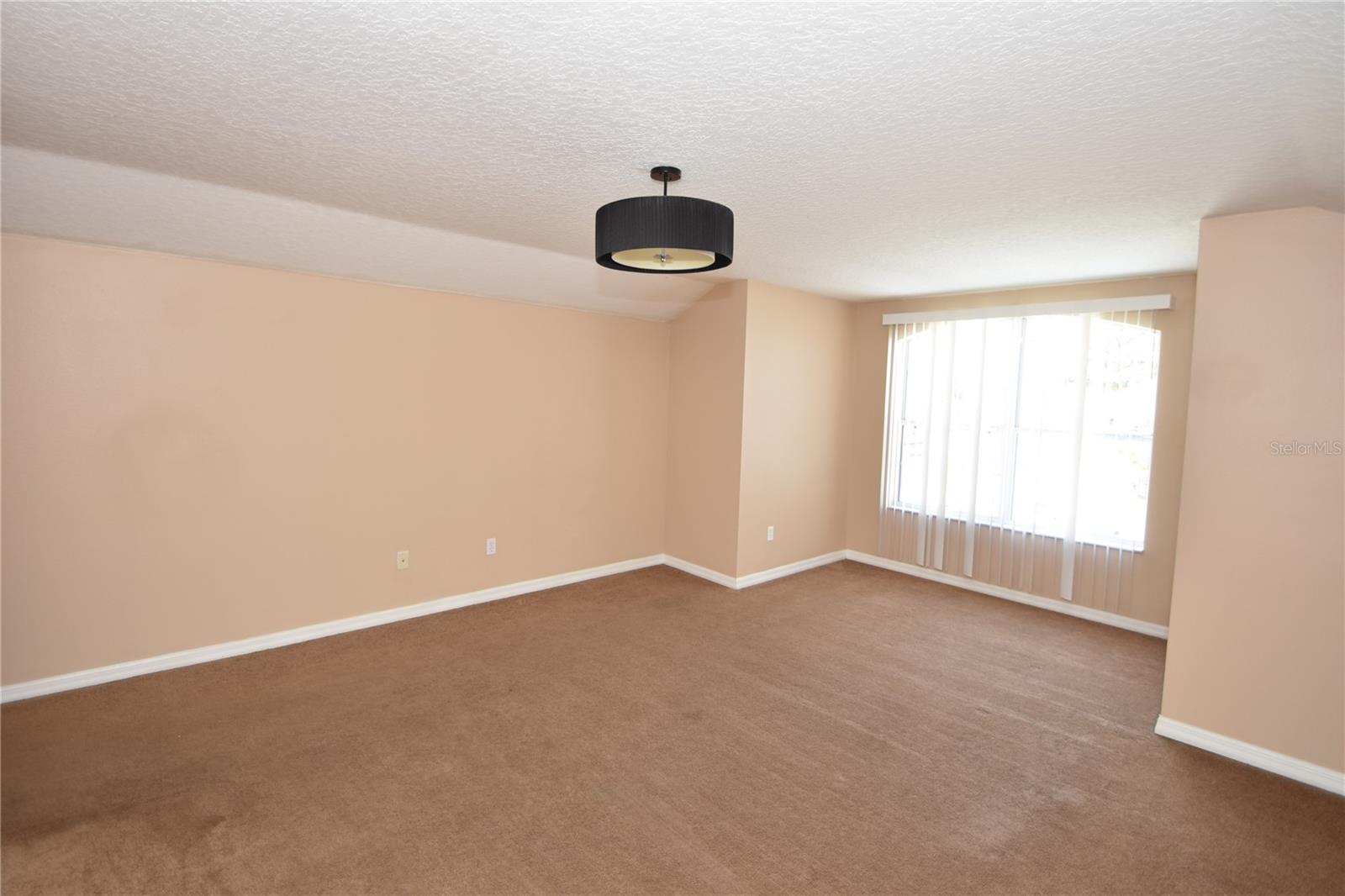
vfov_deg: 72.0
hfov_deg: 95.0
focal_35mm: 16
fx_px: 616
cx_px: 672
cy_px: 448
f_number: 4
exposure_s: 1/60
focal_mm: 11
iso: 220
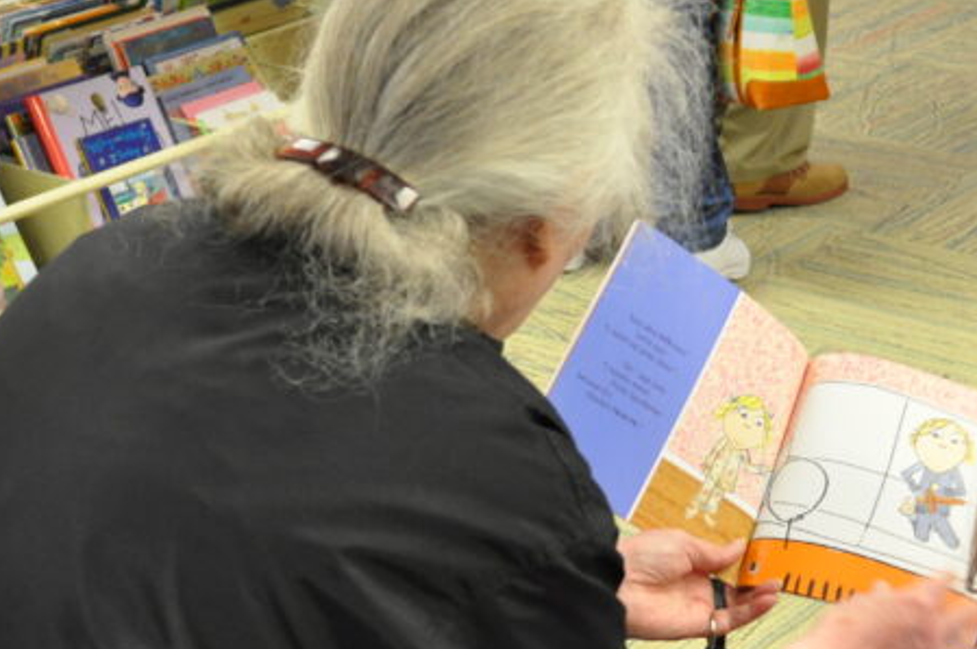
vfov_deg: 15.2
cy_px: 544
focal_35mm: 89
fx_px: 2412
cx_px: 598
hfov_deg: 22.9
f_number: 4.2
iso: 800
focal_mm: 26
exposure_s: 1/40
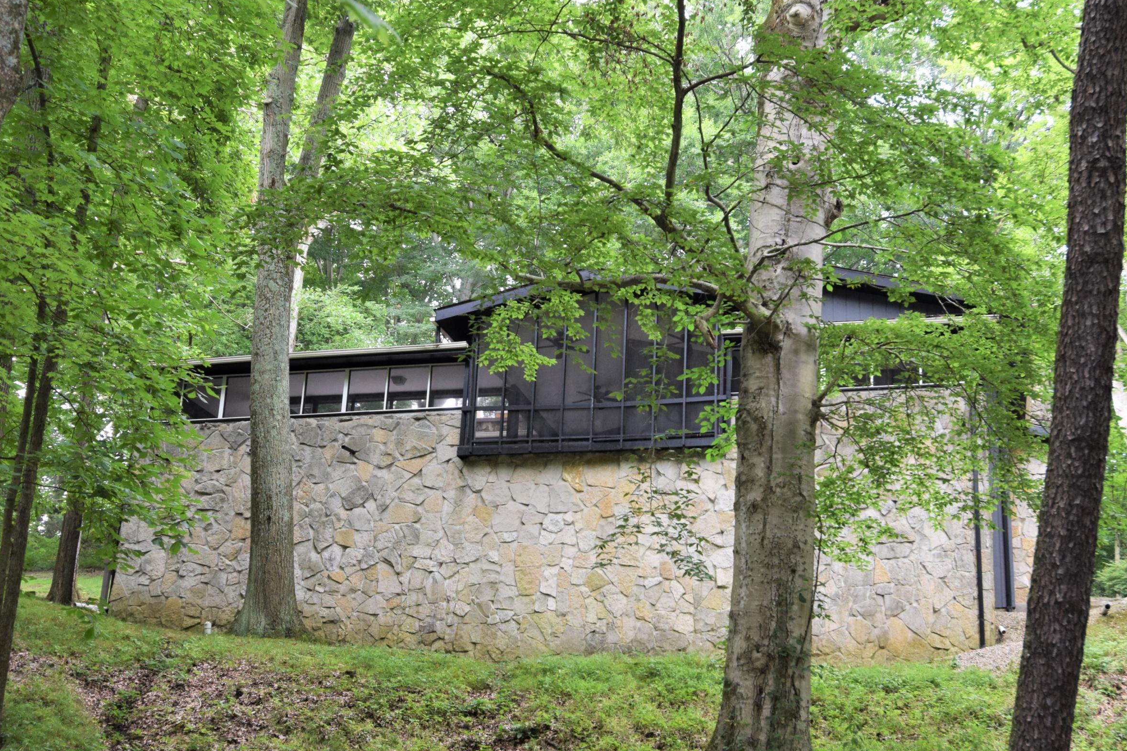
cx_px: 642
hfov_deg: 42.7
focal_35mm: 46
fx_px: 1440
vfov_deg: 29.2
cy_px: 451
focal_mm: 24
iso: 640
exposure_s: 1/125
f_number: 5.6
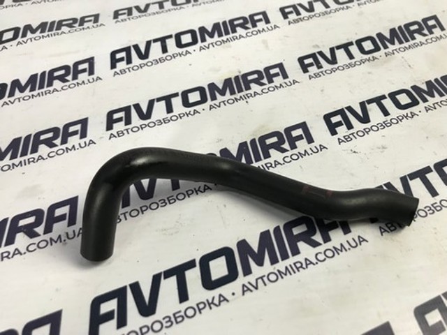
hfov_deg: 63.4
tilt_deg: -50.8
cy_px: 168
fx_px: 362
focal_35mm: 28
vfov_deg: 49.7
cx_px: 224
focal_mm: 3.99
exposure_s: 1/33
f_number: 1.8
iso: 32
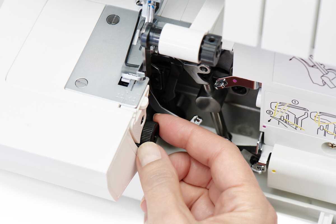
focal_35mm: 105
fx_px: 980
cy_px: 112
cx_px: 168
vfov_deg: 13.0
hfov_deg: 19.5
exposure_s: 1/160
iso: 64
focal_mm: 105
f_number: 8
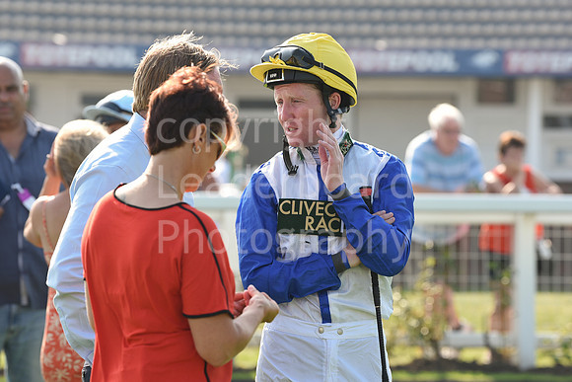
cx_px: 286
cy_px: 191
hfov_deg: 10.3
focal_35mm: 200
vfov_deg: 6.9
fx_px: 3178
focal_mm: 200
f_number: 5.6
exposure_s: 1/640
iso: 400
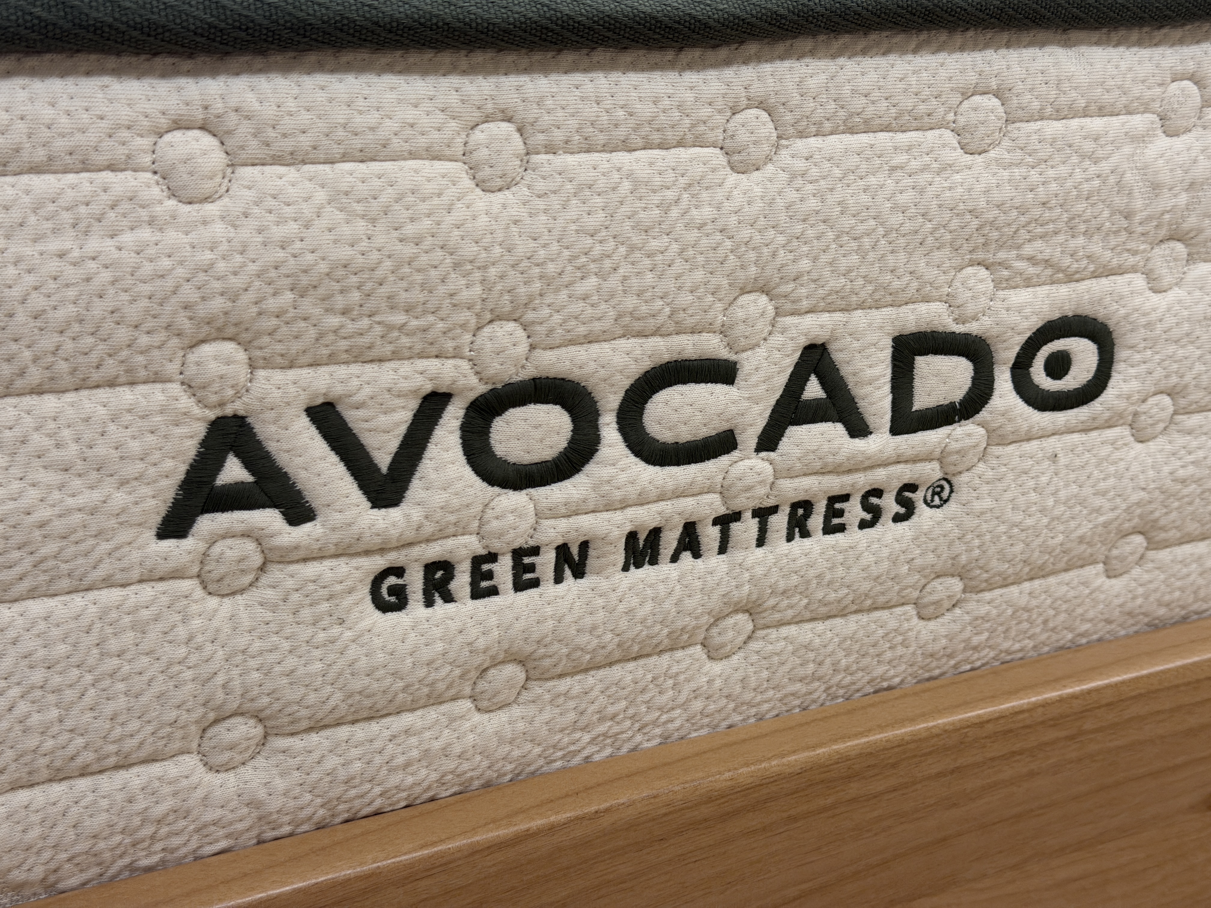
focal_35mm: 48
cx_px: 606
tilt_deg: -20.5
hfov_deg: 39.7
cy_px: 454
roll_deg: -0.5
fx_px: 1679
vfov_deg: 30.3
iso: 160
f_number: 1.78
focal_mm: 6.76
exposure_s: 1/60
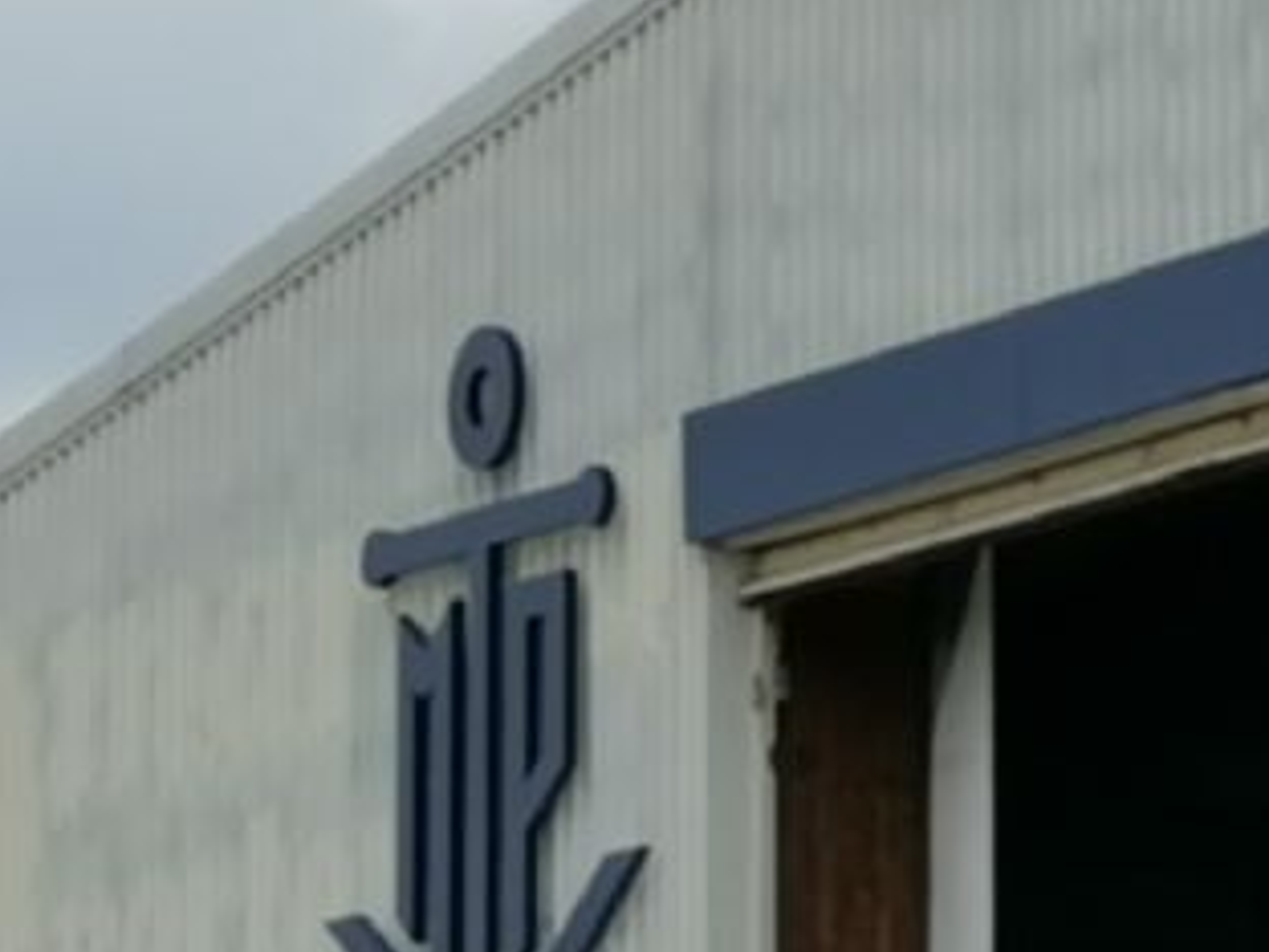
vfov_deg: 4.5
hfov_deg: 5.9
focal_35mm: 332
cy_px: 797
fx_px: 12171
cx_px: 1879
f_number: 4
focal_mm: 5.58
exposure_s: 1/1565
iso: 50
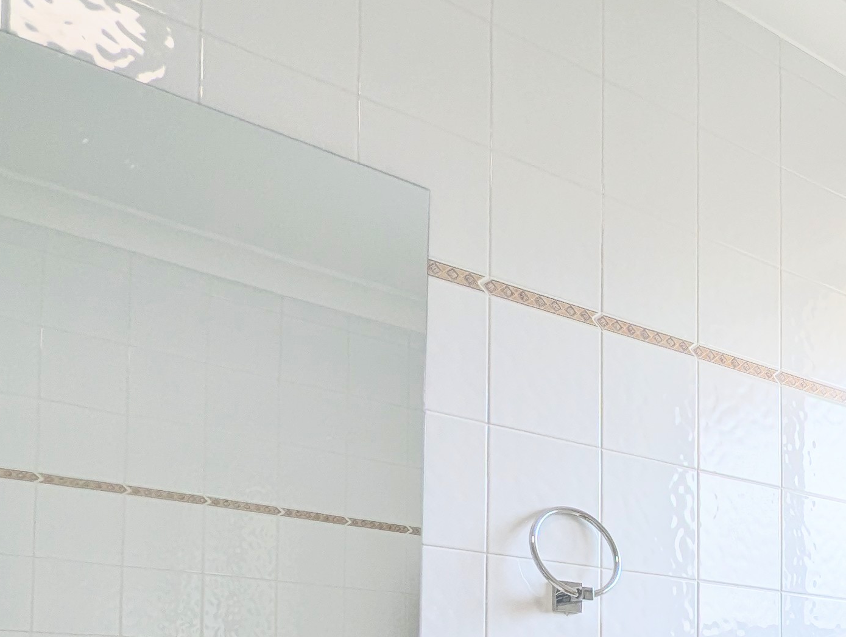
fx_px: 1150
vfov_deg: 28.2
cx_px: 941
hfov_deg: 34.6
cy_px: 696
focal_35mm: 47
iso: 57
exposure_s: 1/531
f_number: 2.2
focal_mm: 2.35
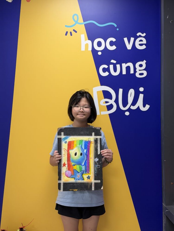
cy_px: 116
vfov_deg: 39.7
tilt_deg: -1.9
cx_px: 87
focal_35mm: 48
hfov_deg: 30.3
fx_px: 322
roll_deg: +0.1
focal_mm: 6.76
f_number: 1.78
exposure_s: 1/100
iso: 50
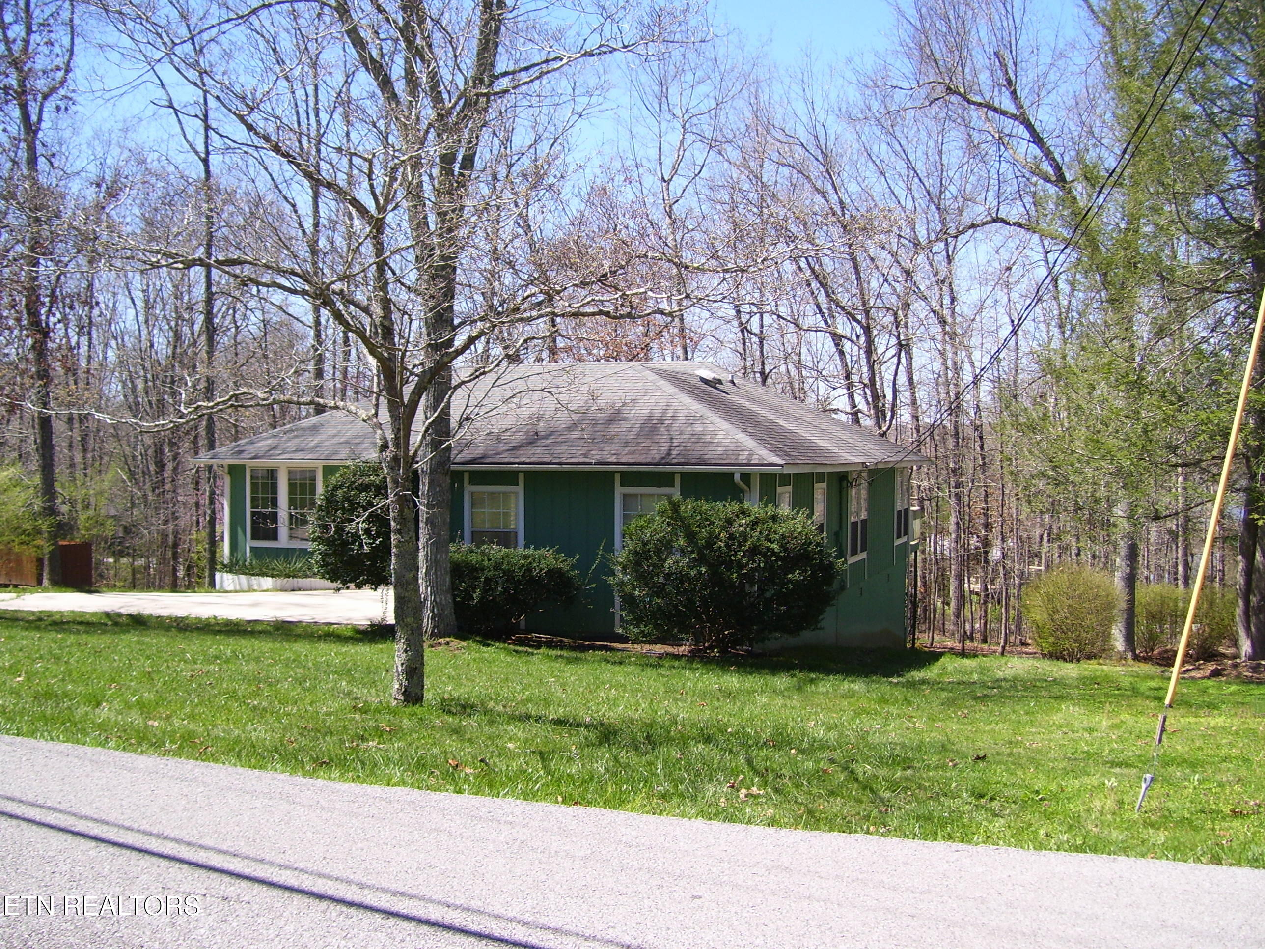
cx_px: 632
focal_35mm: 37
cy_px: 474
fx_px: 1352
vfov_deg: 38.7
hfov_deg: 50.1
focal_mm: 6
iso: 80
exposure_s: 1/750
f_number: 2.7
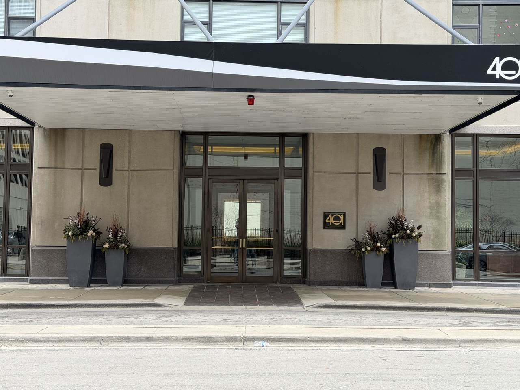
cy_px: 195
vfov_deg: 30.3
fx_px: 721
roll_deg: -0.6
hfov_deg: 39.7
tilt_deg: +2.8
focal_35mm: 48
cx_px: 260
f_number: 1.78
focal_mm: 6.76
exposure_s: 1/237
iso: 64
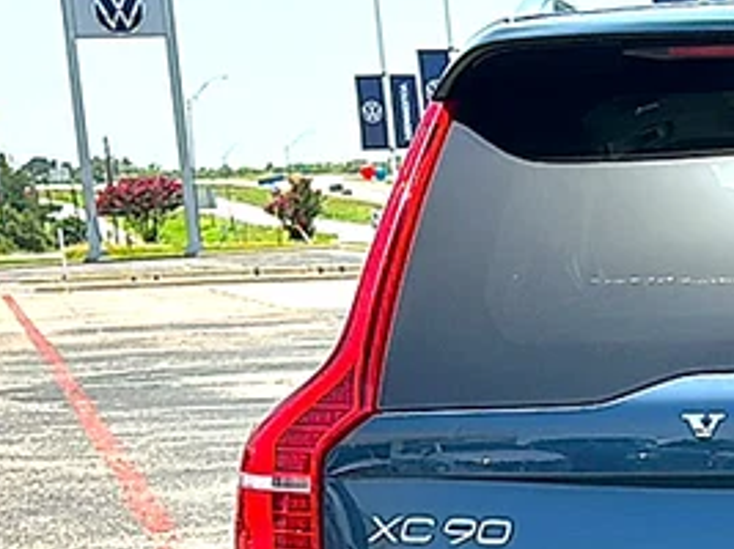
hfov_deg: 18.8
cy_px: 600
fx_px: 2056
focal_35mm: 97
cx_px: 948
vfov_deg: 14.9
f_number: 1.78
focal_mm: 6.86
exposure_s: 1/2674
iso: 80
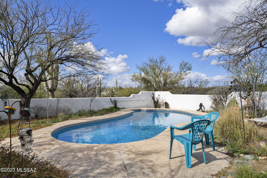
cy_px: 89
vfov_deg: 55.1
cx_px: 134
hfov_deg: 76.1
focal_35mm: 23
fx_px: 171
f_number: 9
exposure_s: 1/160
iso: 100
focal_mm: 23
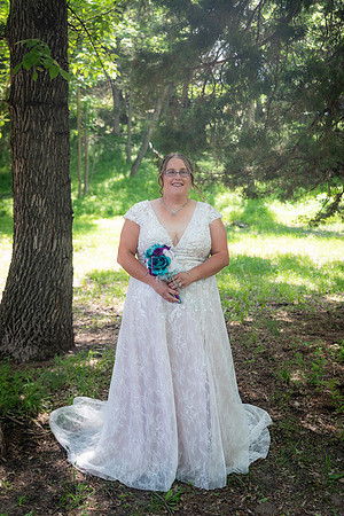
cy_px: 258
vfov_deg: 43.6
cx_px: 172
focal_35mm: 45
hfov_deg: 29.9
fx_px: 645
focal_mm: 45
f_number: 4
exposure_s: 1/160
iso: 200
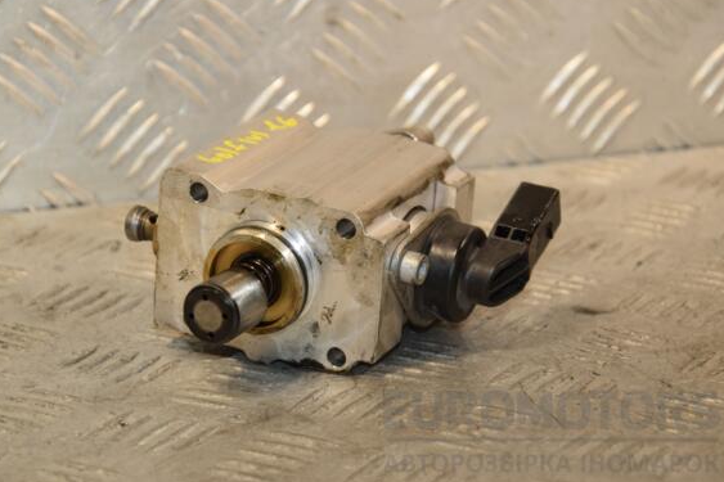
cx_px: 359
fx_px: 2895
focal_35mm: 144
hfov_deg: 14.3
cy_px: 239
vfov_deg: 9.5
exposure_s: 1/160
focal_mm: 90
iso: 800
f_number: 6.3
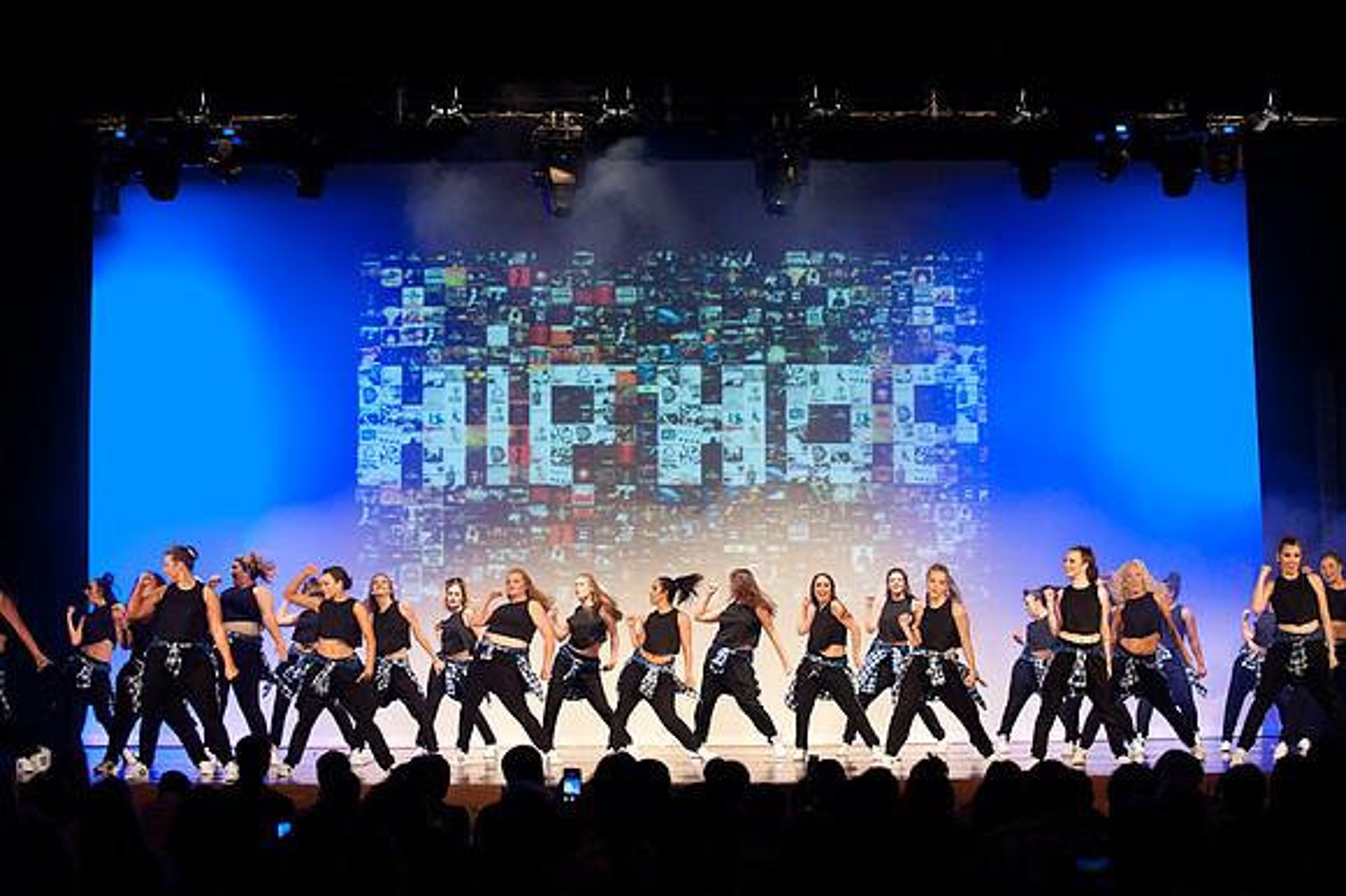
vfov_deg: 19.4
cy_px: 448
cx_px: 673
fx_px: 2616
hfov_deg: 28.9
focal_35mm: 70
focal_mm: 70
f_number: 4
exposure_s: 1/125
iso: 3200
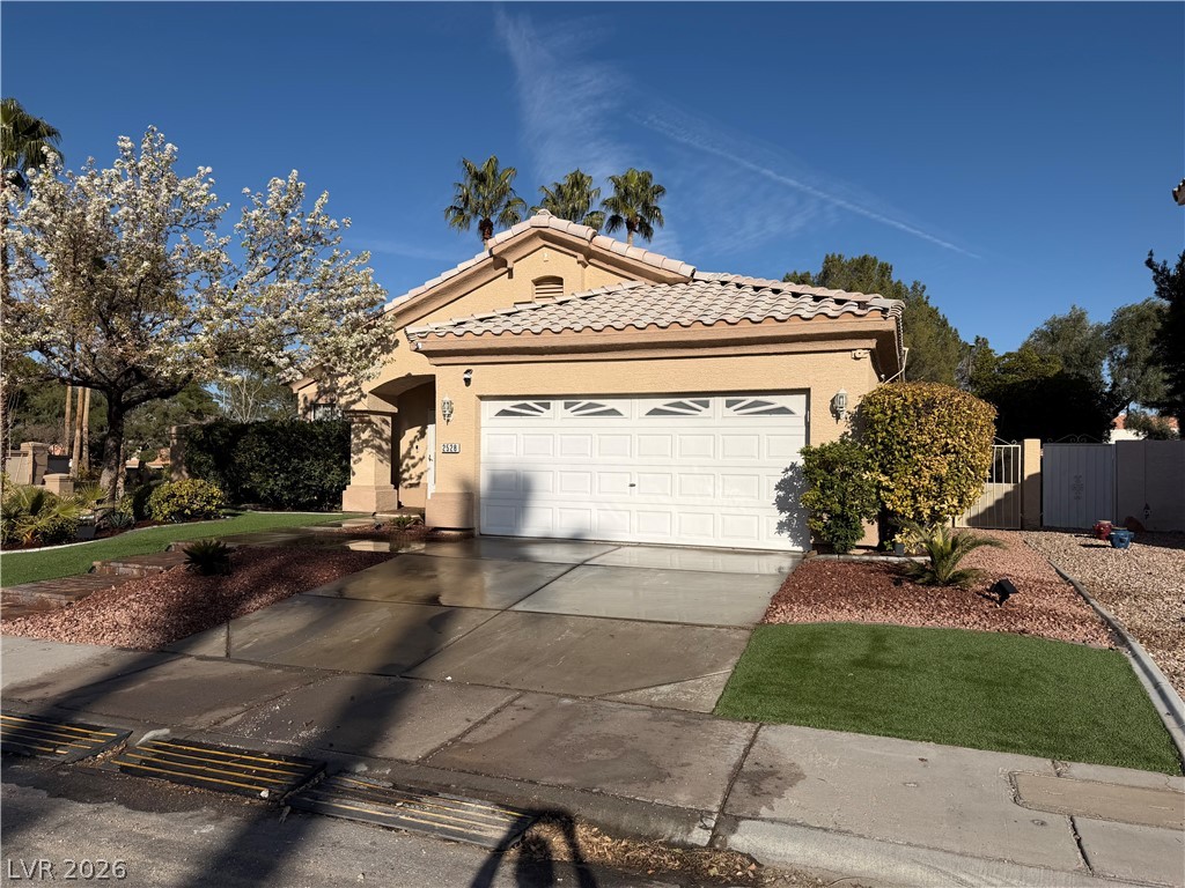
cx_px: 592
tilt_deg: +2.0
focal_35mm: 24
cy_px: 444
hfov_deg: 71.6
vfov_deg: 56.8
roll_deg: -0.1
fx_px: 822
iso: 80
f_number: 1.78
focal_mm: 6.76
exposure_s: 1/10309
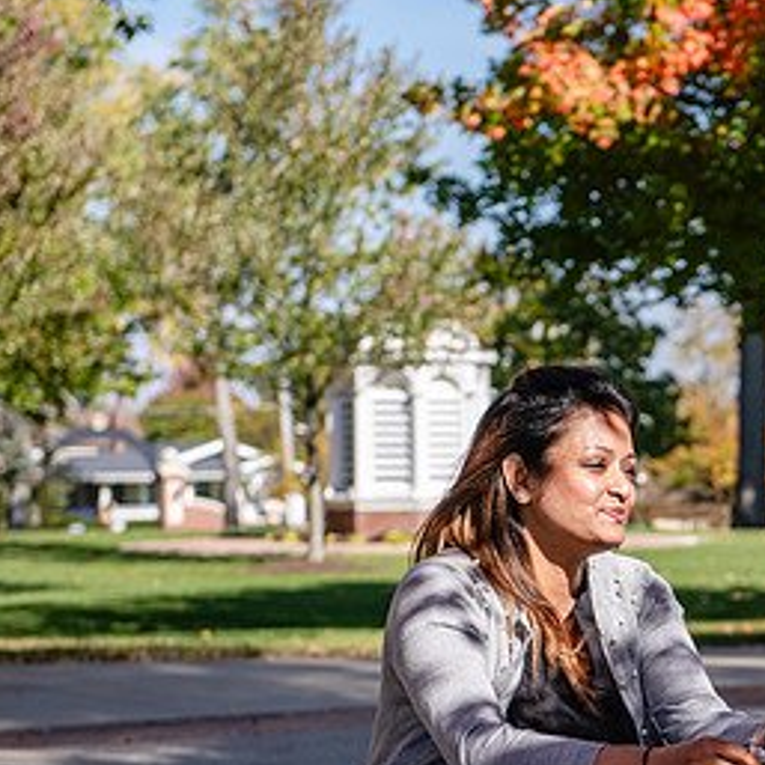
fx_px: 2875
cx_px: 759
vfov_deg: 15.1
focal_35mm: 115
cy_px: 546
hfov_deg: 14.9
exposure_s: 1/640
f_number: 4
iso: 100
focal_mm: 60
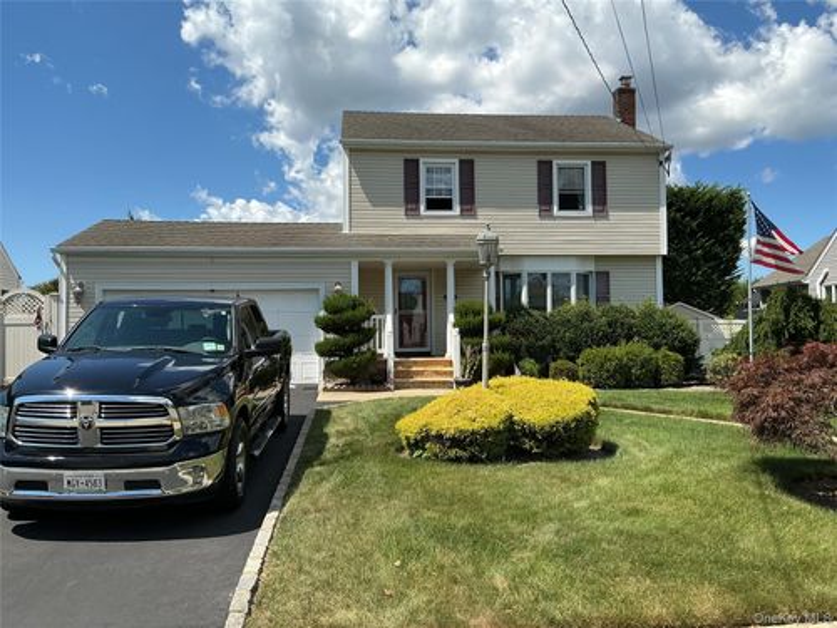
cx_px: 418
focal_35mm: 29
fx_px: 701
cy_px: 314
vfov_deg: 48.2
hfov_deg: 61.7
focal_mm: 3
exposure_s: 1/1912
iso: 25
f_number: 1.8
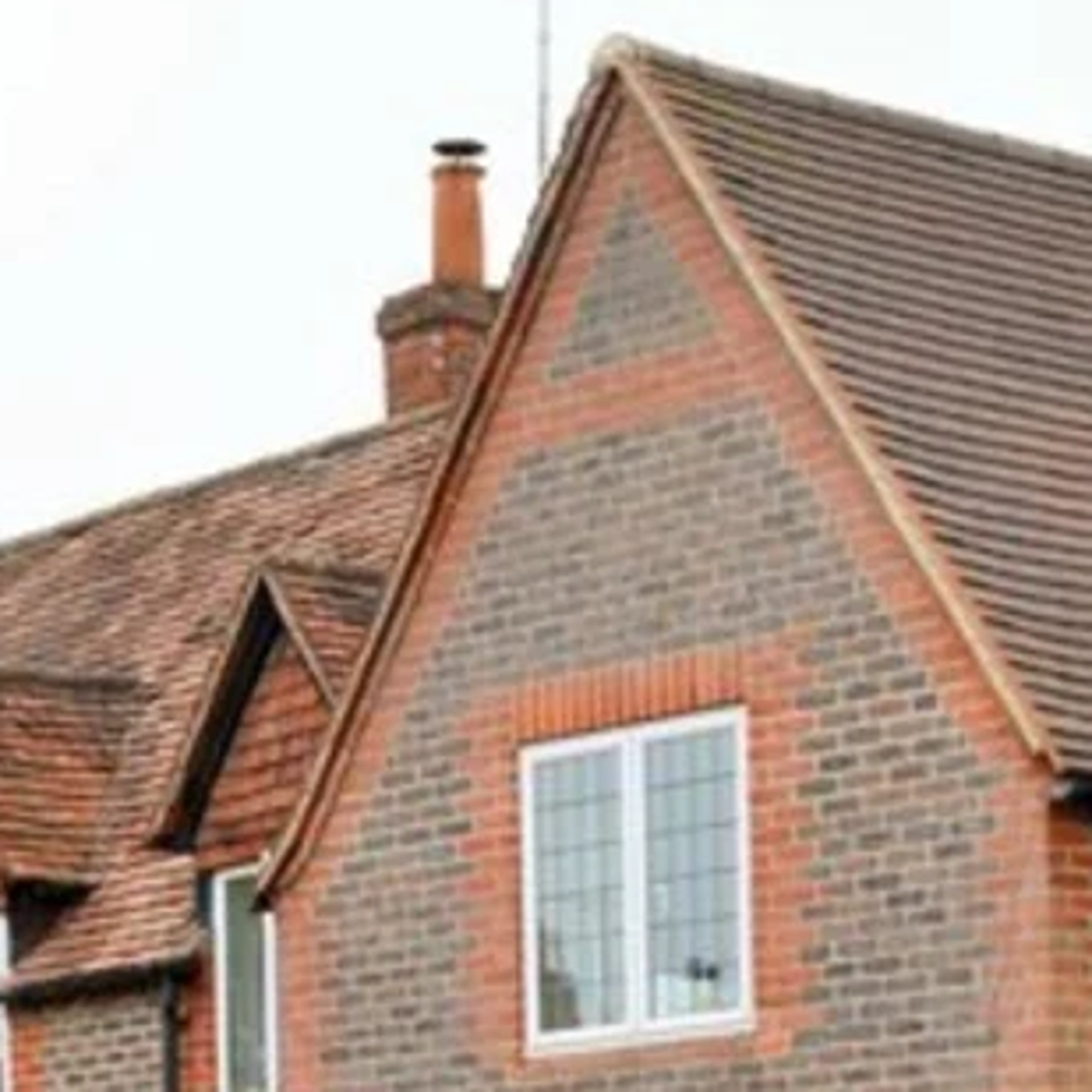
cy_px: 1633
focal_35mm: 134
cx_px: -307
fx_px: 4783
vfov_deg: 12.4
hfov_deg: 12.6
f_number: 8
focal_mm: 20
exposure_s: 1/200
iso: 100
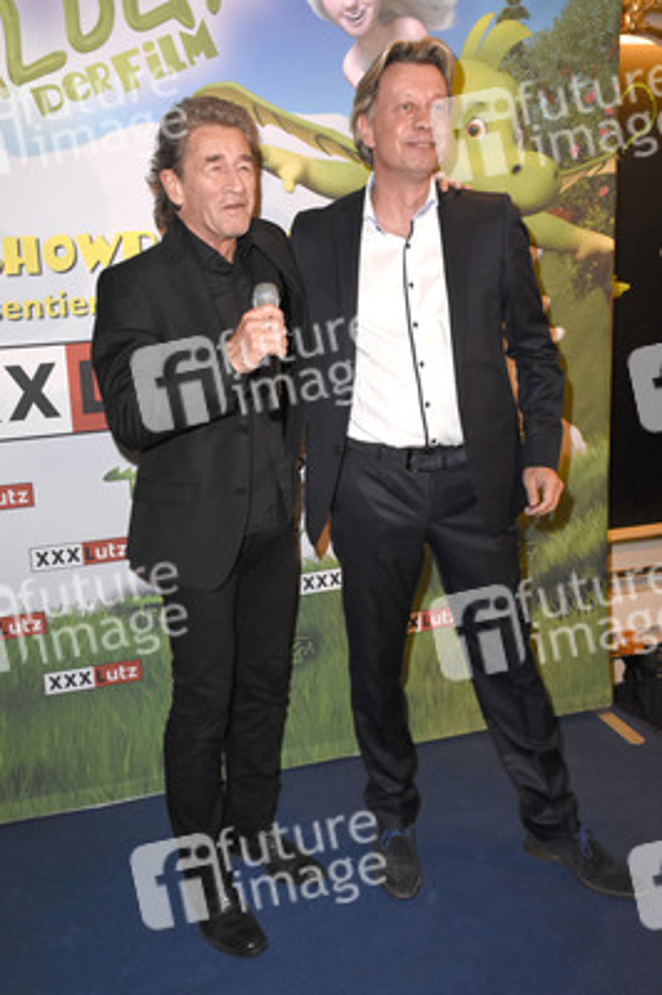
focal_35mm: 34
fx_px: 953
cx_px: 331
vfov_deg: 55.1
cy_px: 498
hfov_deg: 38.3
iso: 3200
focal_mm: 23
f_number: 5.6
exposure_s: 1/125
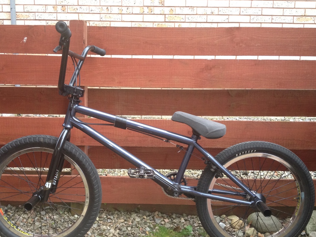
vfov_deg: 35.9
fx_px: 365
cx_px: 153
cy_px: 134
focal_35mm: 40
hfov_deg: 46.8
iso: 125
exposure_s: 1/20
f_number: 2.4
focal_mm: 4.28
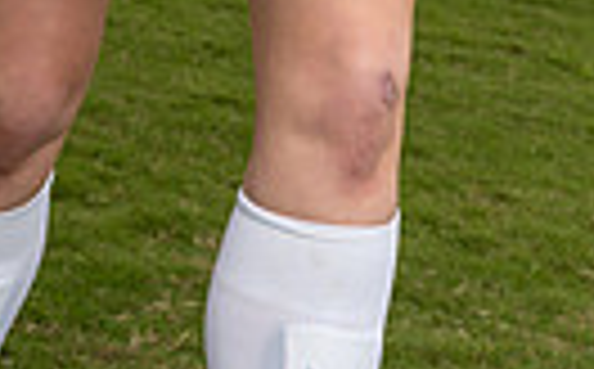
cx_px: 450
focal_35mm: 167
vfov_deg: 7.2
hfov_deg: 12.5
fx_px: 2699
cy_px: -616
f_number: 7.1
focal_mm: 48
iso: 250
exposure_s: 1/250
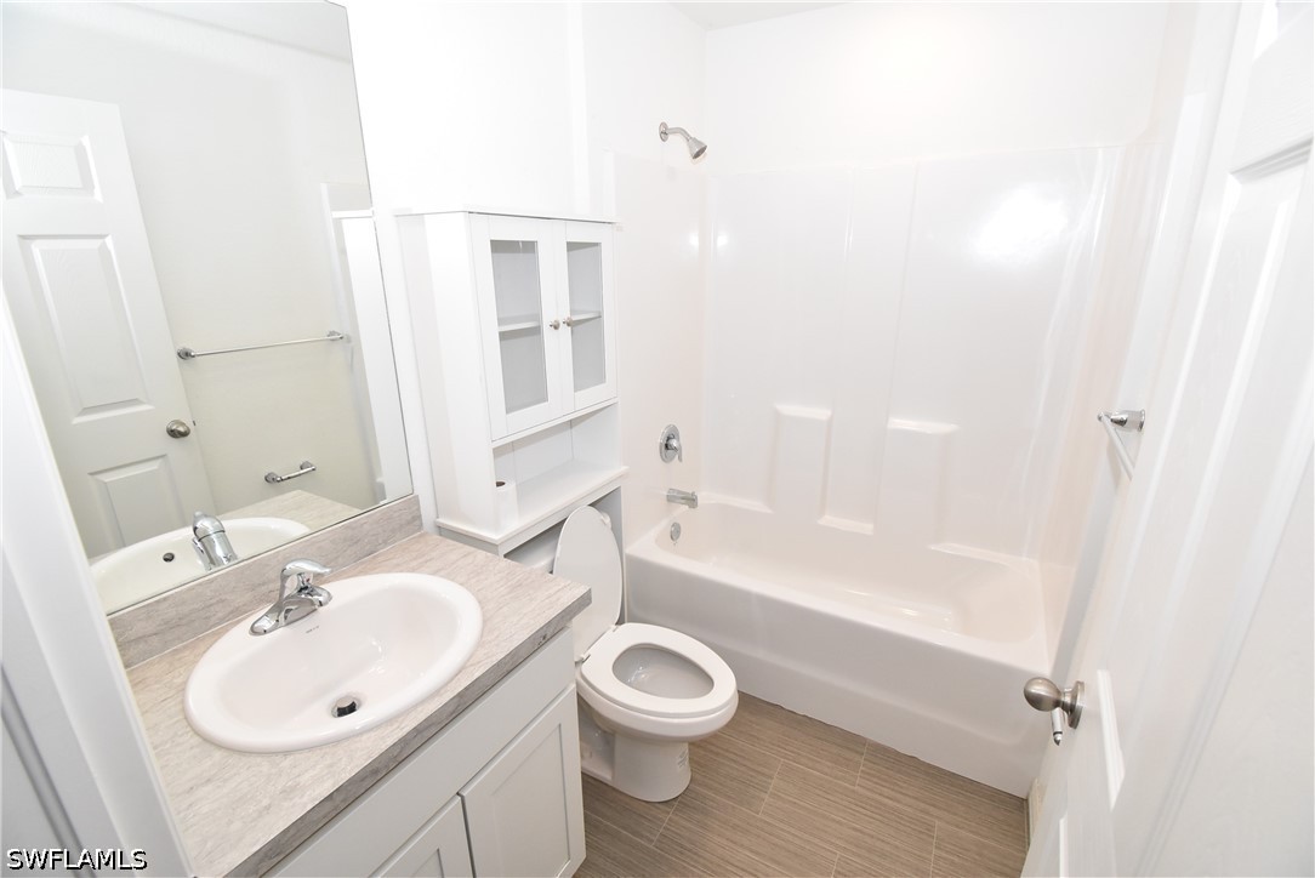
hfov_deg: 100.4
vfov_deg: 77.4
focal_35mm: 15
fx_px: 548
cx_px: 658
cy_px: 439
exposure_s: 1/160
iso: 1600
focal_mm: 10
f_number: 8
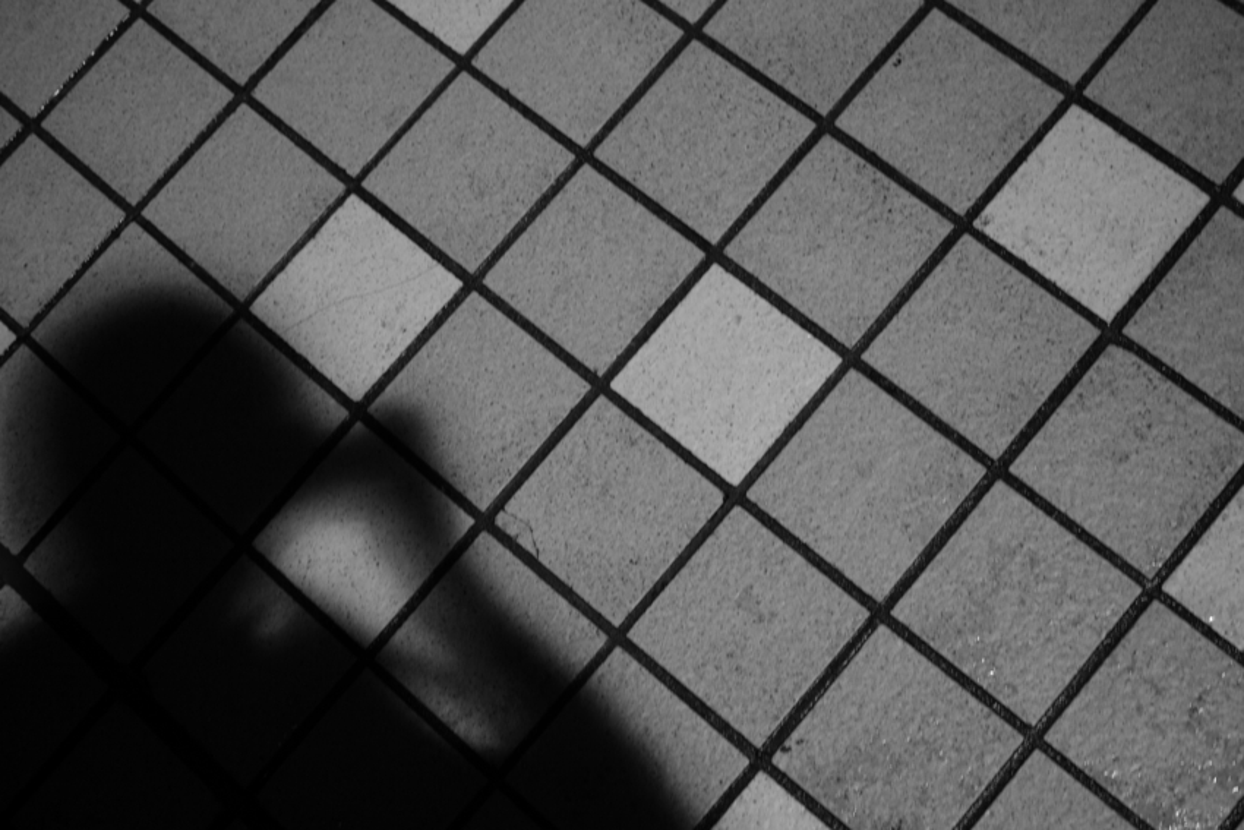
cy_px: 415
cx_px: 622
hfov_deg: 43.6
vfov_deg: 29.9
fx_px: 1555
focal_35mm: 45
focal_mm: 30
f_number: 2.8
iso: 200
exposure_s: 1/25
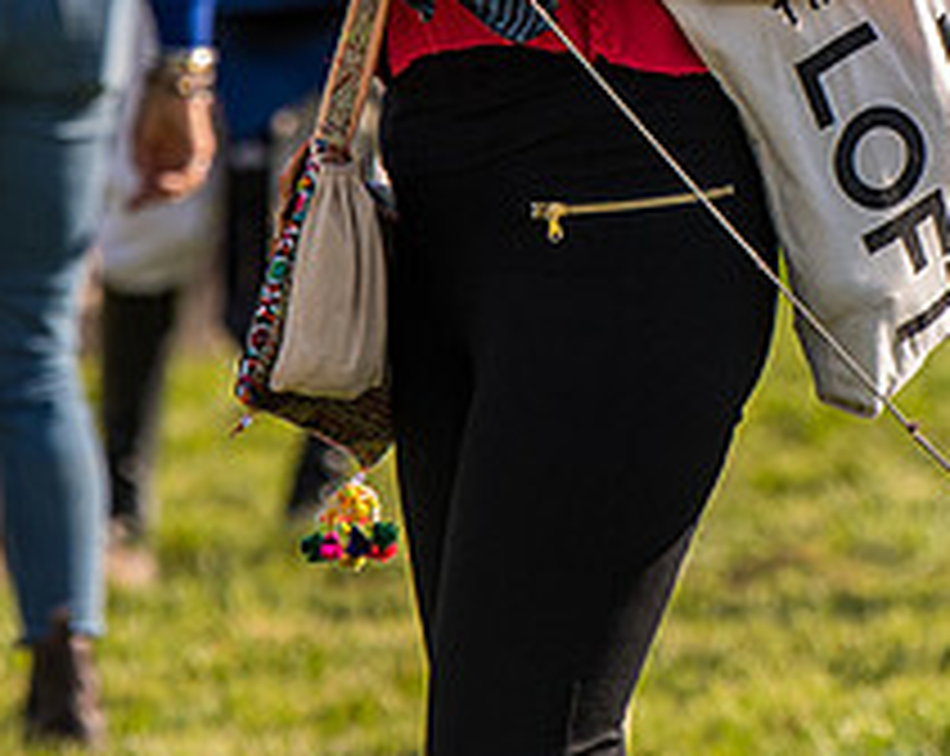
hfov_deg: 2.1
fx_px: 25342
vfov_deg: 1.7
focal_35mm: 903
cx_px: 651
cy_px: -72
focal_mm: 200
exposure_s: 1/500
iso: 200
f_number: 5
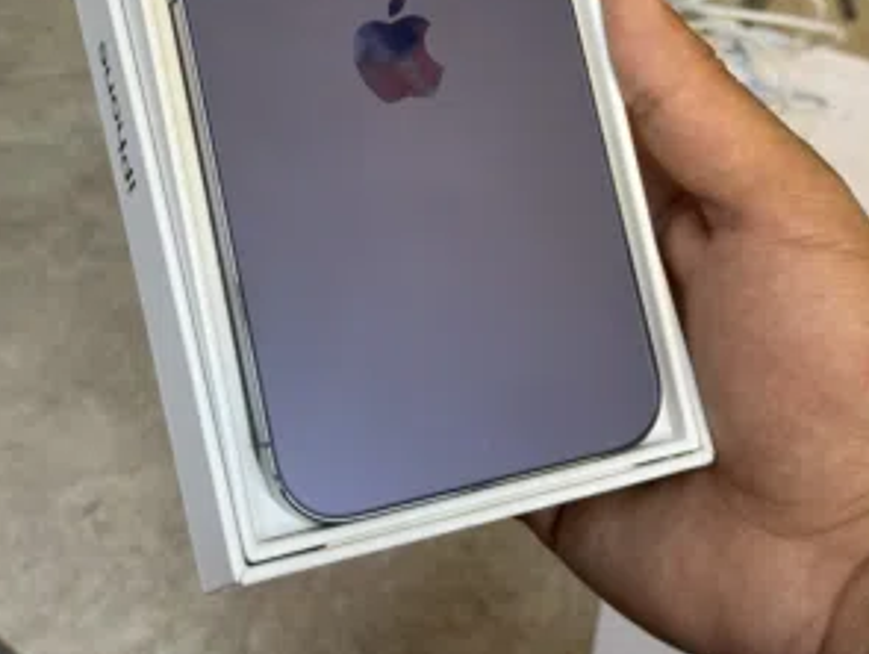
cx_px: 430
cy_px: 121
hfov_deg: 29.8
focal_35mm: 65
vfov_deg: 22.3
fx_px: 1634
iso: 50
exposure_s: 1/50
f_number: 1.78
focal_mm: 6.76
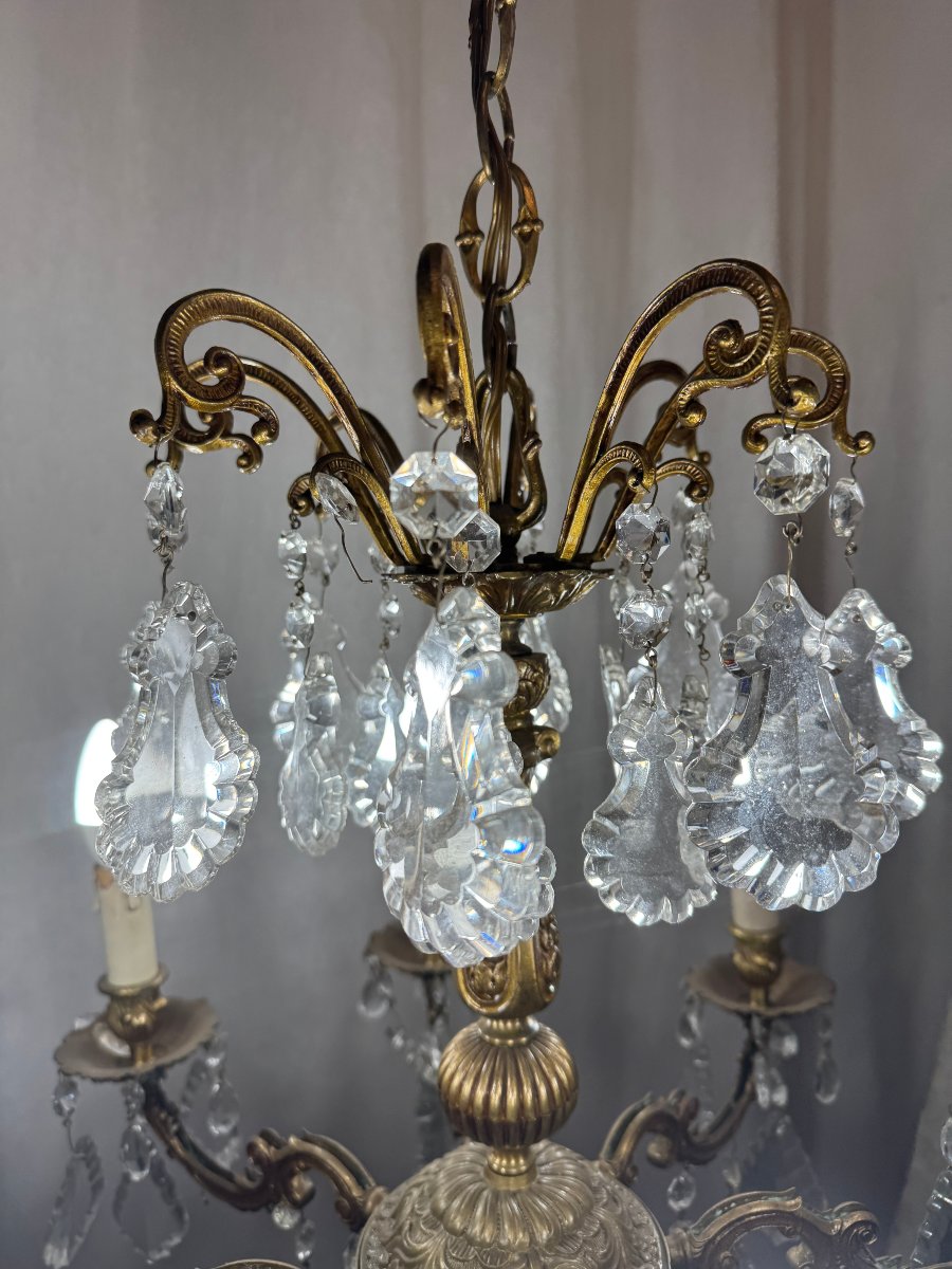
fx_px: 880
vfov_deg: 71.6
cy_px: 634
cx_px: 476
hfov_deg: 56.8
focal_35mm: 24
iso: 80
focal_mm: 6.76
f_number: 1.78
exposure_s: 1/358
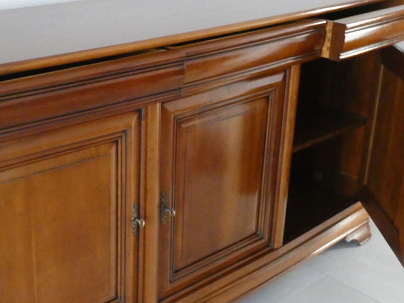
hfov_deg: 34.0
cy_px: 155
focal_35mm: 56
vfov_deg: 26.1
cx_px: 128
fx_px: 653
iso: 1600
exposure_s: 1/50
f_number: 3.5
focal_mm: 6.5
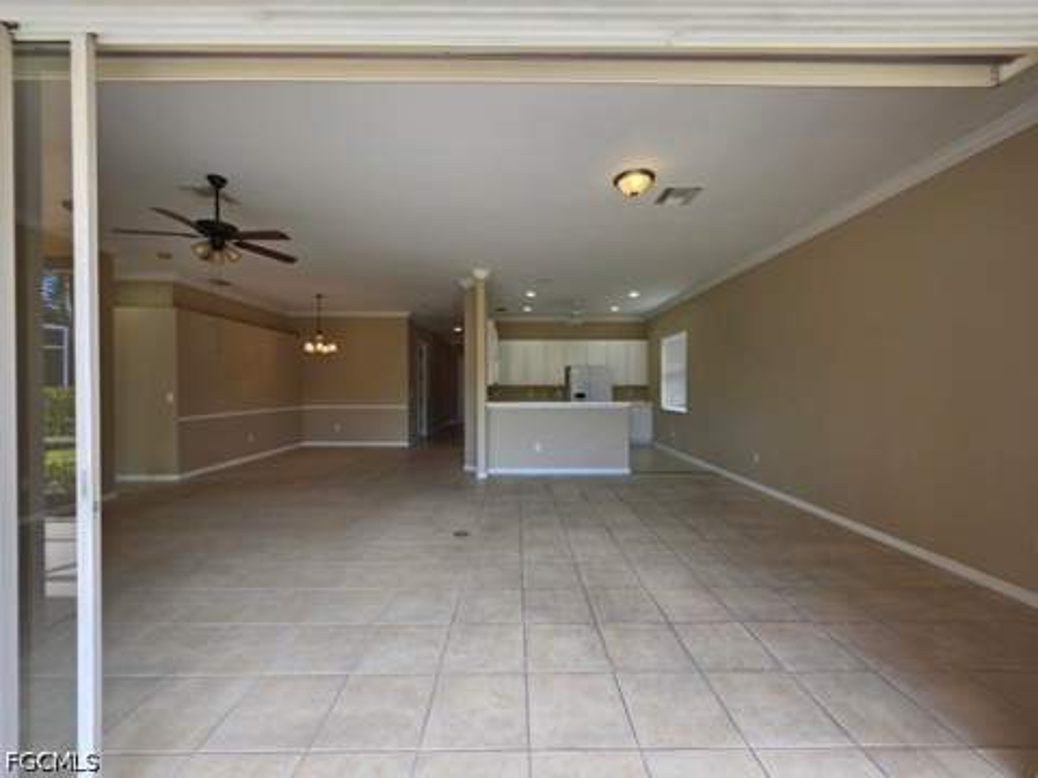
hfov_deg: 106.2
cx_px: 519
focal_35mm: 13
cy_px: 389
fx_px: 390
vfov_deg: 89.9
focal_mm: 2.2
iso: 50
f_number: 1.9
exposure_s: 1/120
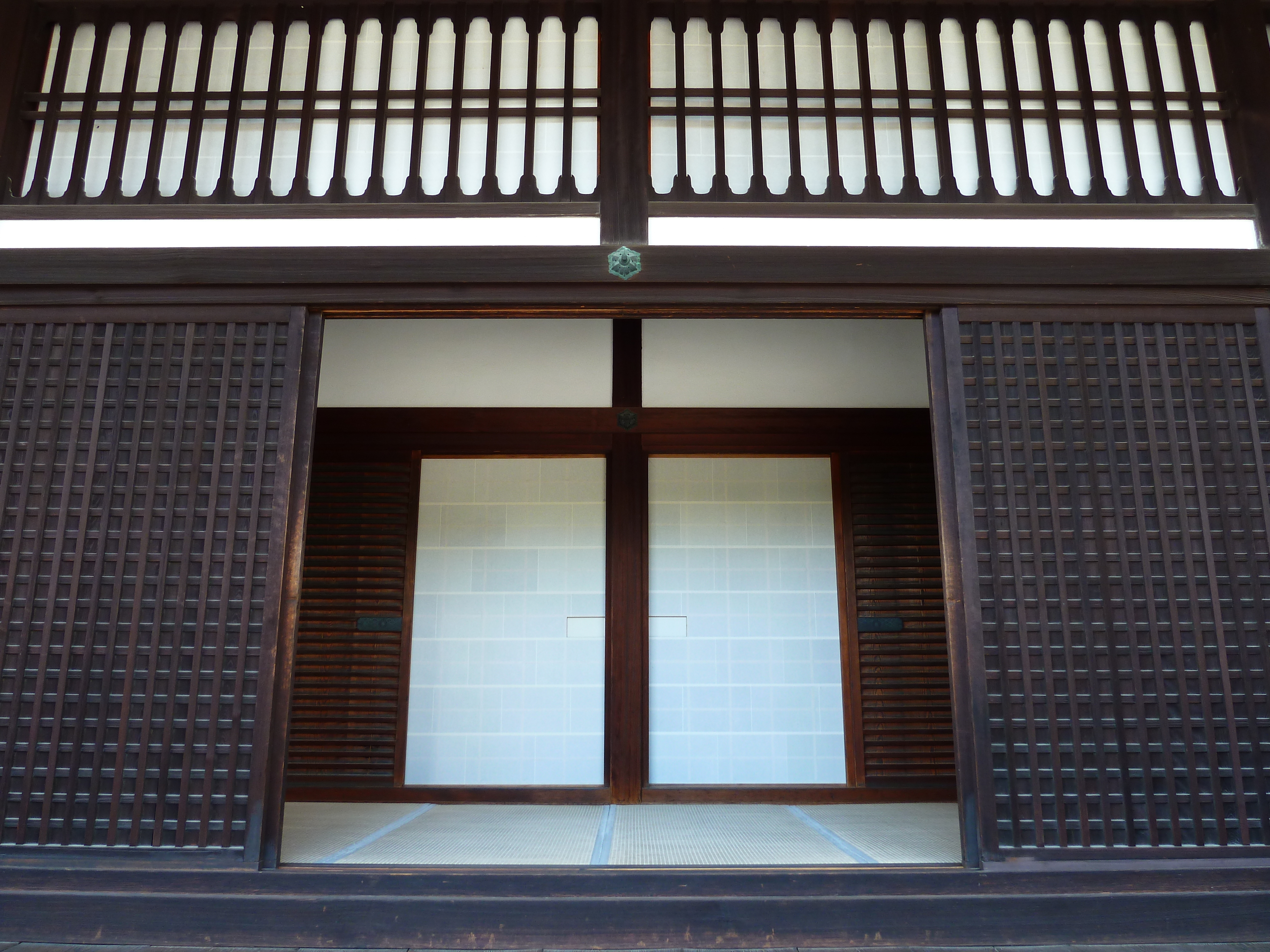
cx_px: 635
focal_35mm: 25
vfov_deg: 54.9
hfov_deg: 69.4
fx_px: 917
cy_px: 476
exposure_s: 1/30
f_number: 3.3
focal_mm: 4.1
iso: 80
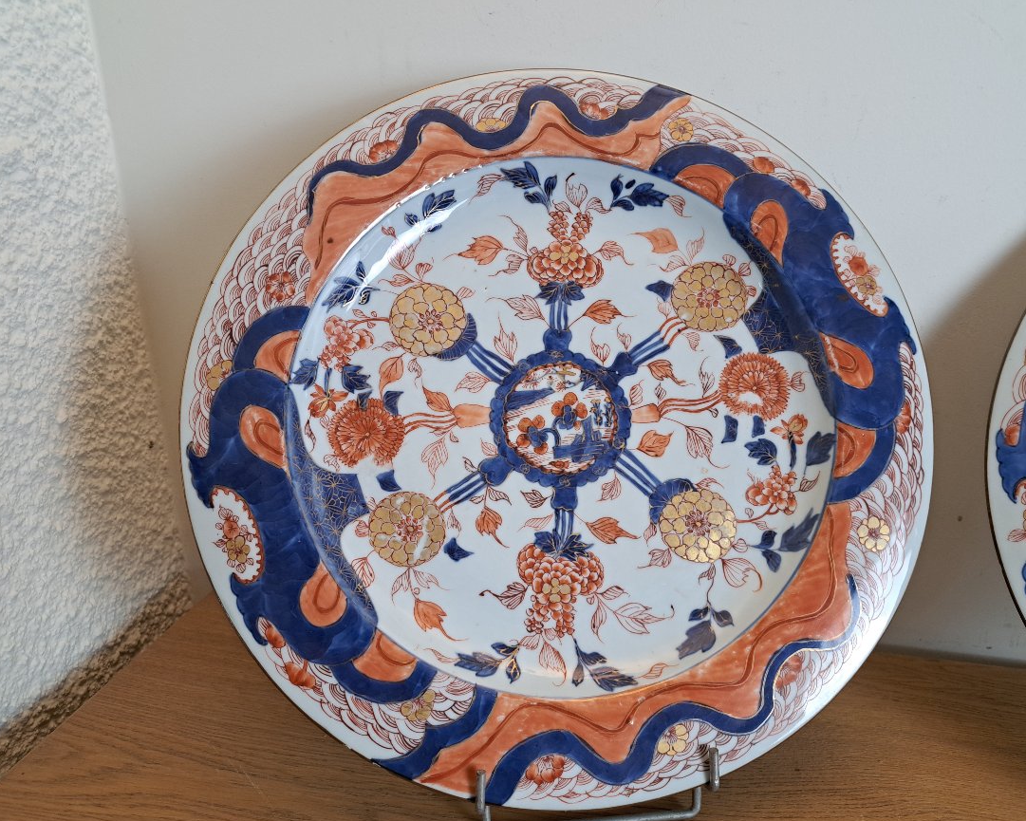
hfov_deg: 66.0
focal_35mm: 26
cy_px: 425
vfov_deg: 54.9
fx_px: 790
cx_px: 518
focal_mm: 5.23
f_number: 1.8
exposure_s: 1/50
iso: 200
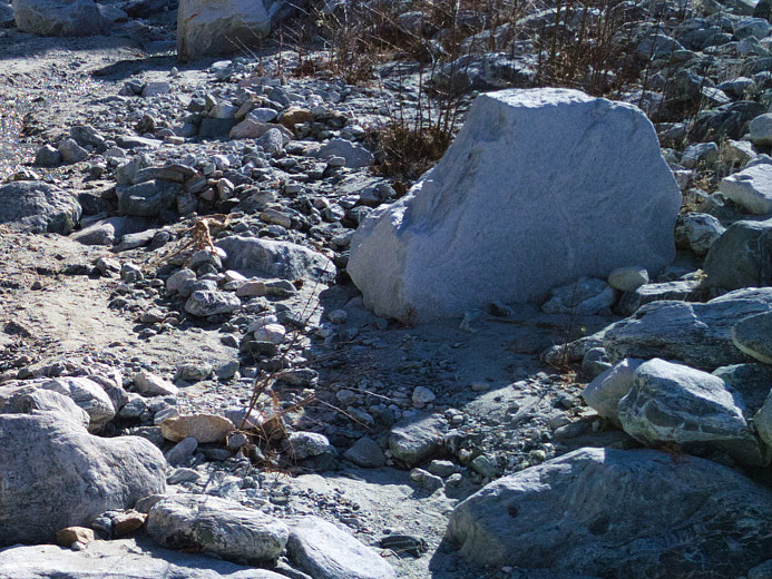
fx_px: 1338
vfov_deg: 24.4
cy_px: 345
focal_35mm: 60
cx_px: -82
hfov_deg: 29.0
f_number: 2.2
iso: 100
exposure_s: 1/2041
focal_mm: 4.7
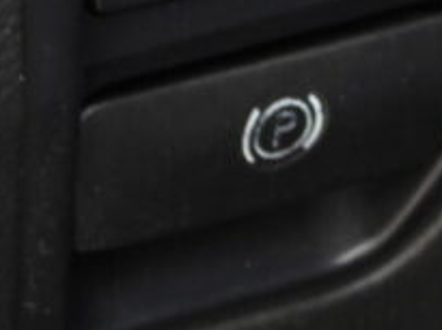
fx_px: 5991
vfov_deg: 3.1
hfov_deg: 4.2
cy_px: -123
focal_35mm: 470
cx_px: 304
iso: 180
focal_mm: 24.3
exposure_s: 1/60
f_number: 4
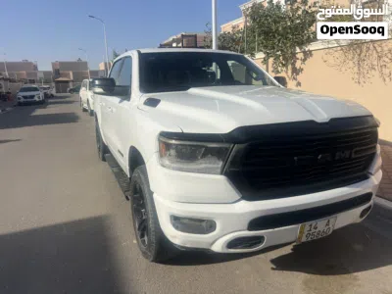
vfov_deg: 53.1
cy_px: 147
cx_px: 196
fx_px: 294
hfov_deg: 67.3
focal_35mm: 26
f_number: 1.5
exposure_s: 1/6993
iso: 50
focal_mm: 5.7
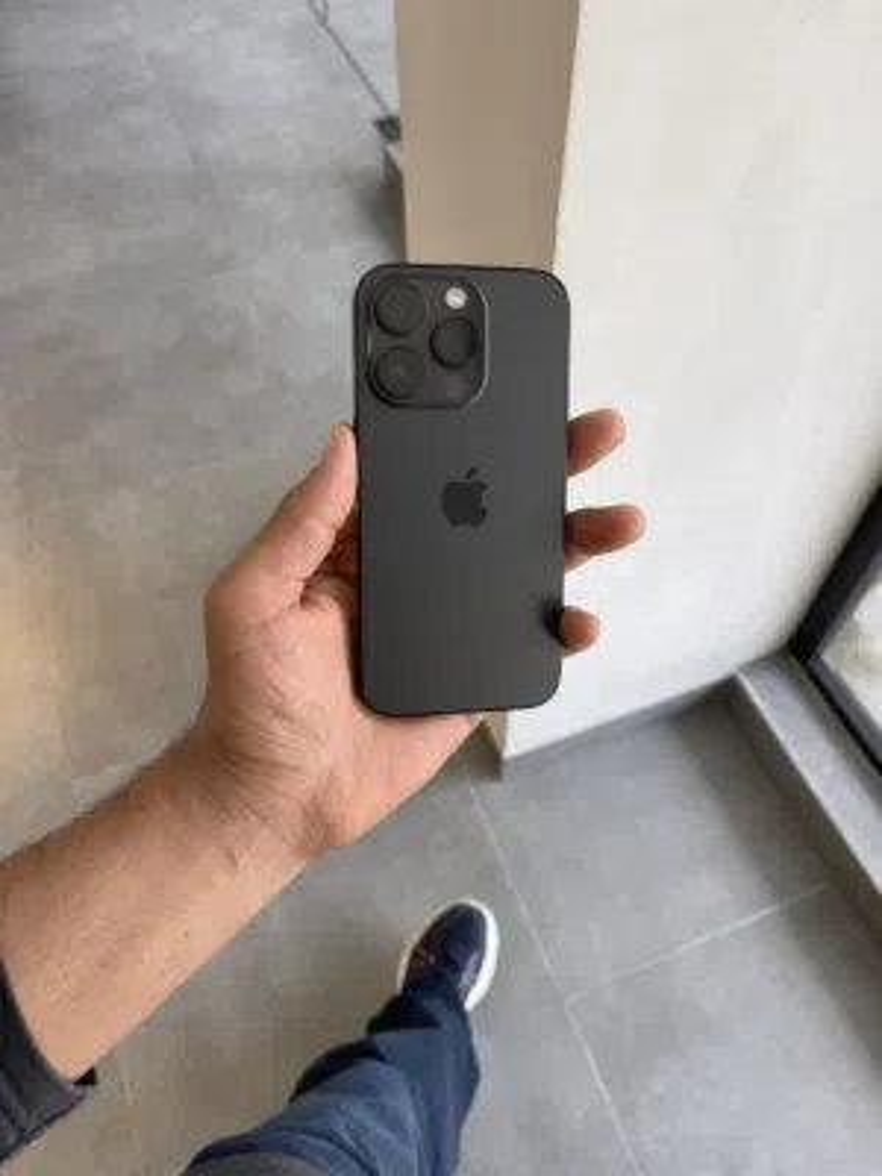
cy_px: 588
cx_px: 441
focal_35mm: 25
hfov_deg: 54.9
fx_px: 849
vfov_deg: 69.4
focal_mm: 5.1
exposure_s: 1/121
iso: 40
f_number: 1.6
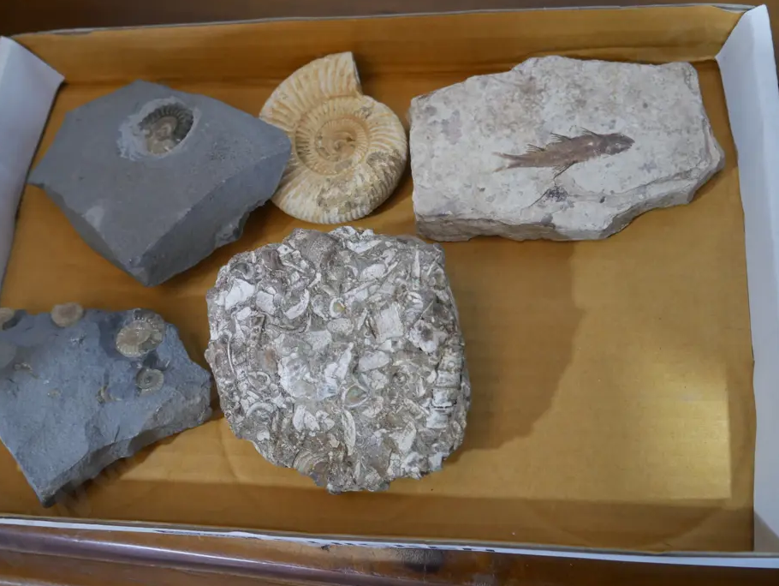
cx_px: 344
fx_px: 1013
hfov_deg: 42.0
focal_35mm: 45
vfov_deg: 32.2
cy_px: 297
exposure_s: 1/60
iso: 800
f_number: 4.5
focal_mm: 20
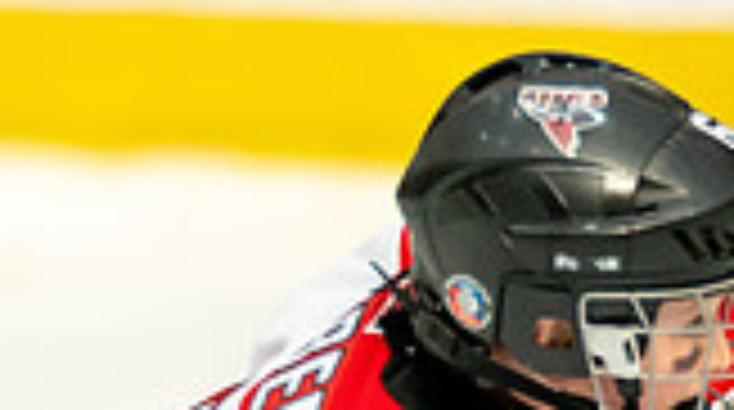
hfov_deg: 1.4
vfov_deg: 0.8
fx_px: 30638
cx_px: 247
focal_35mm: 1577
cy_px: 499
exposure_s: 1/2500
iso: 1600
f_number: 3.2
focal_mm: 300
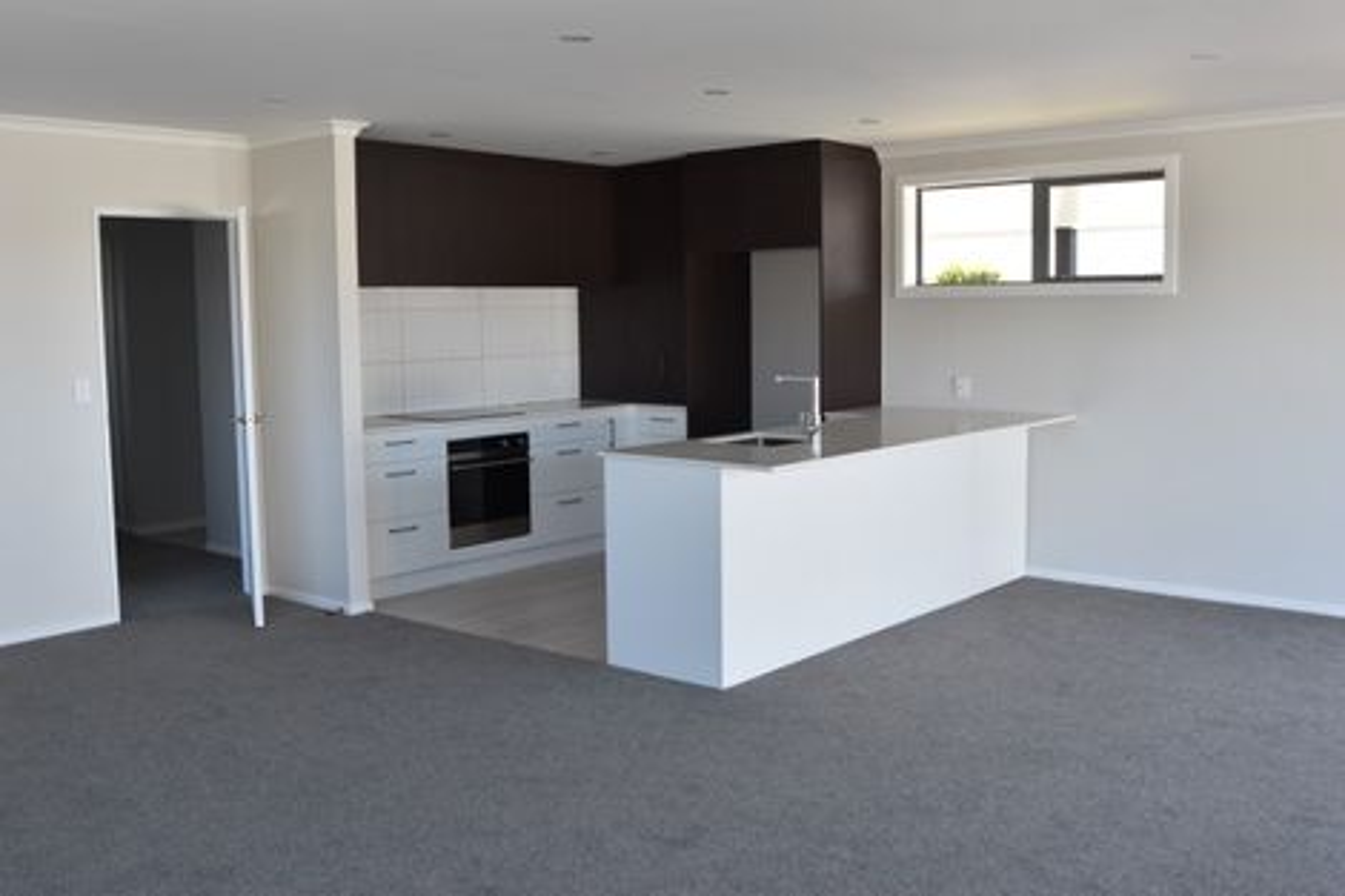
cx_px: 672
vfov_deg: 39.9
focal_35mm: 33
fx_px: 1232
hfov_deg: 57.2
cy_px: 448
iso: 400
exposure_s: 1/160
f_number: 6.3
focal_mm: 22
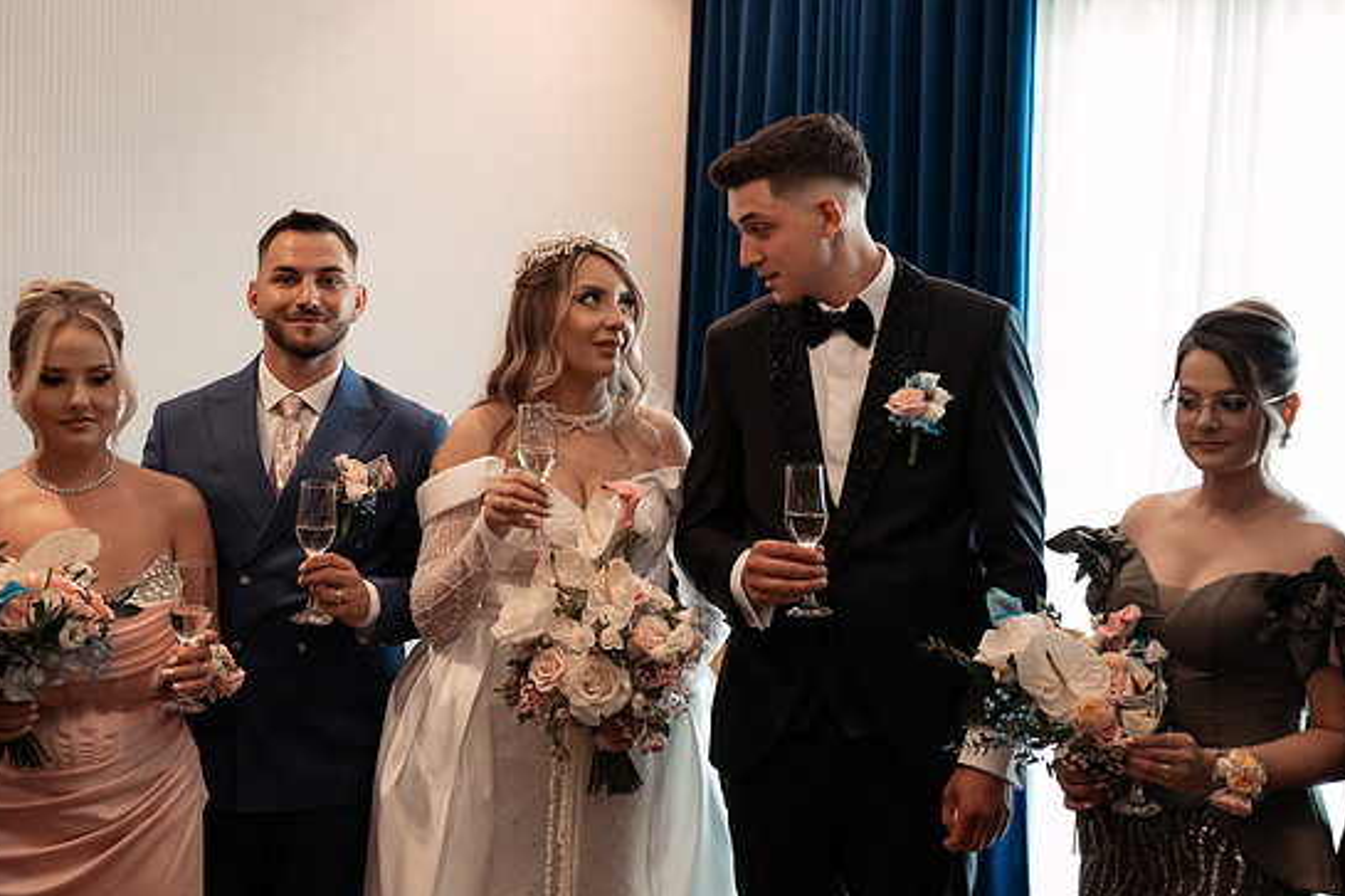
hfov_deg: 39.6
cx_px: 656
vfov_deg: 27.0
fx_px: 1867
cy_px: 432
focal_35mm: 50
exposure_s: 1/200
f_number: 2.8
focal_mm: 47
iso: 640
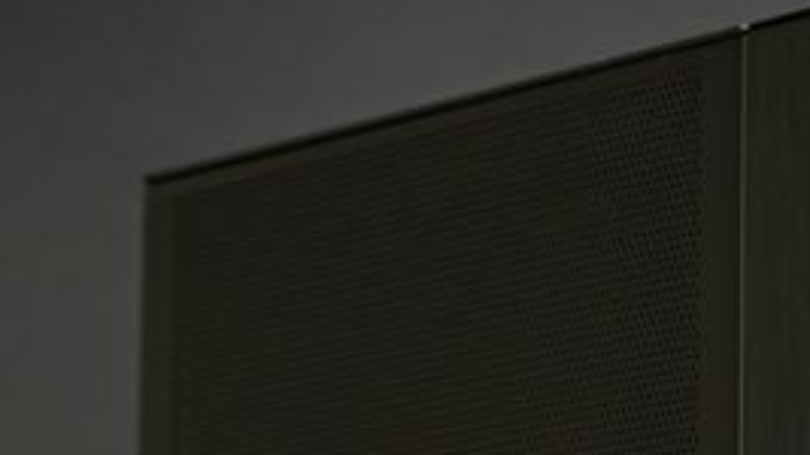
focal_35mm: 301
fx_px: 6463
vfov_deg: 4.0
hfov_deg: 7.1
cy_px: 937
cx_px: 1122
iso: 320
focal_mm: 40
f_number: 2.8
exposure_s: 1/20
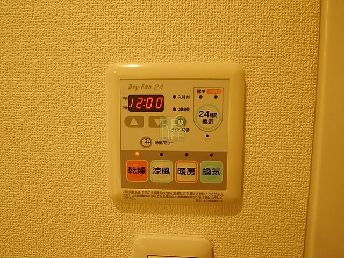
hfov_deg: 102.1
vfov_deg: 85.7
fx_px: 139
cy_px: 129
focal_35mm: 14
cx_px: 172
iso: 2000
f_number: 5.6
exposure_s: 1/60
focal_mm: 7
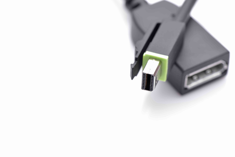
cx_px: 118
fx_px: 686
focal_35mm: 105
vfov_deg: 13.1
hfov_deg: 19.4
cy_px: 78
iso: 100
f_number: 11
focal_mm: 105
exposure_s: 1/100
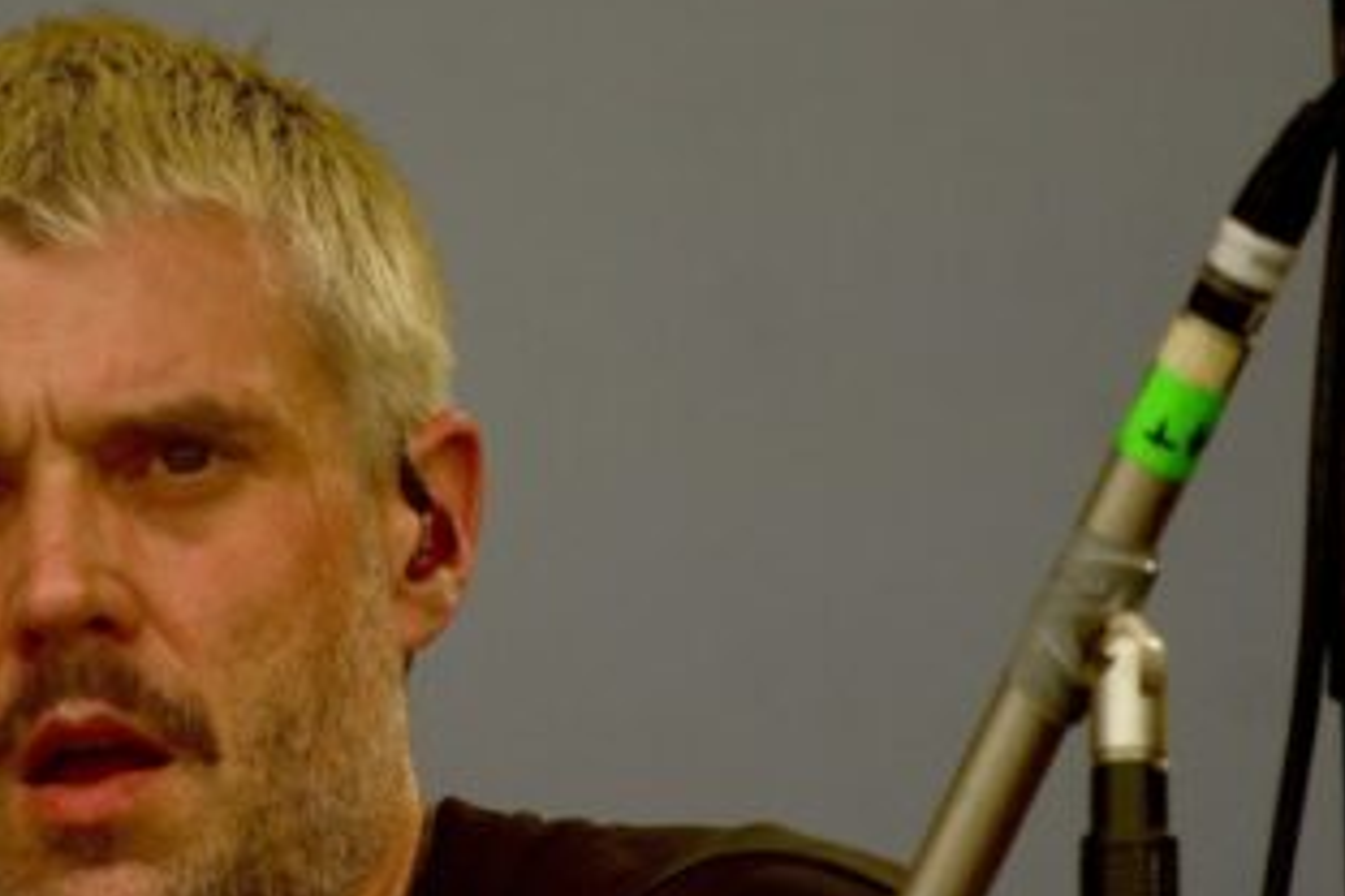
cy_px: 353
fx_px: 41318
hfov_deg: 1.9
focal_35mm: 1106
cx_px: 203
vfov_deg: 1.2
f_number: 6.3
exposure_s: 1/500
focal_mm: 300
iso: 640
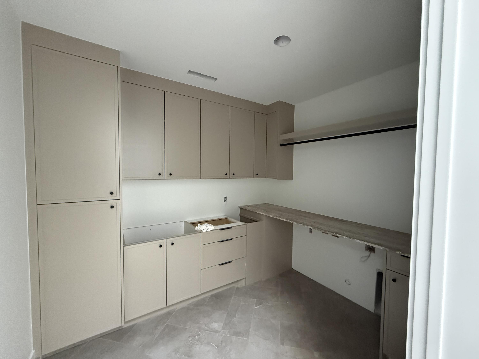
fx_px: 194
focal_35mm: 14
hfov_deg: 102.1
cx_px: 240
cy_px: 180
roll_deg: -1.2
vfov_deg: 85.7
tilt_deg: -1.6
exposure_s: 1/60
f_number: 2.2
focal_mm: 2.22
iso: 800
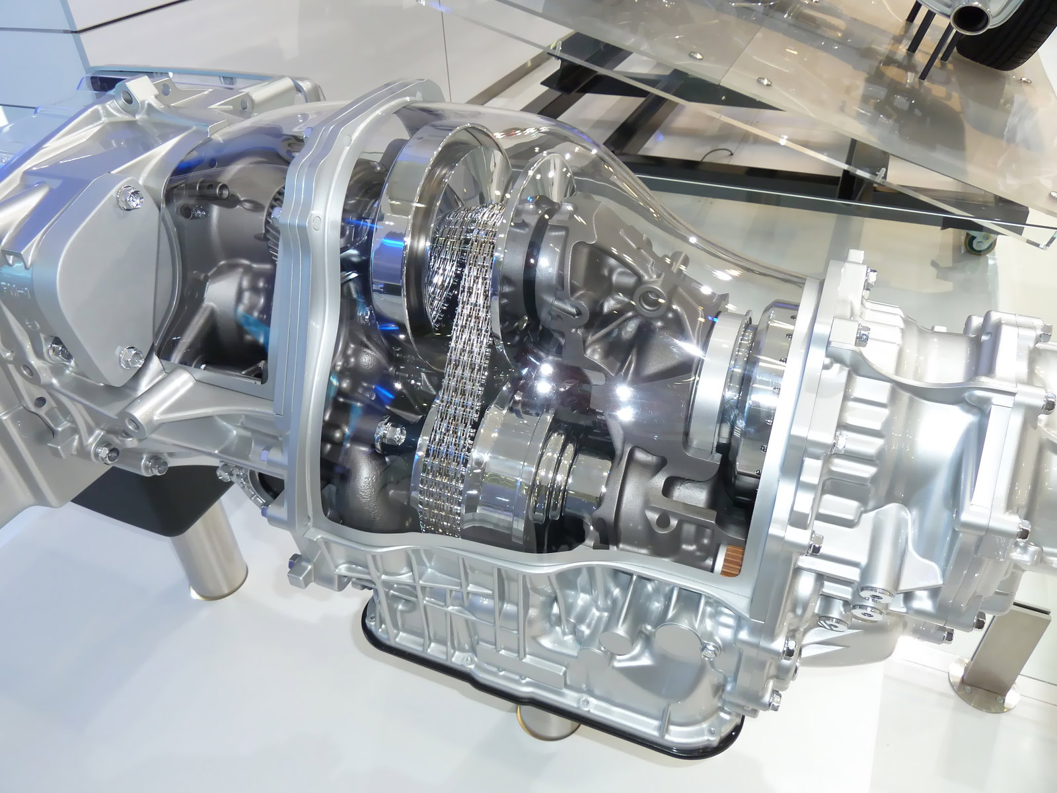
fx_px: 763
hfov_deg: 69.4
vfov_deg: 54.9
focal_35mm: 25
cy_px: 396
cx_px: 528
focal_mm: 4.1
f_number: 3.3
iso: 160
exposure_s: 1/30
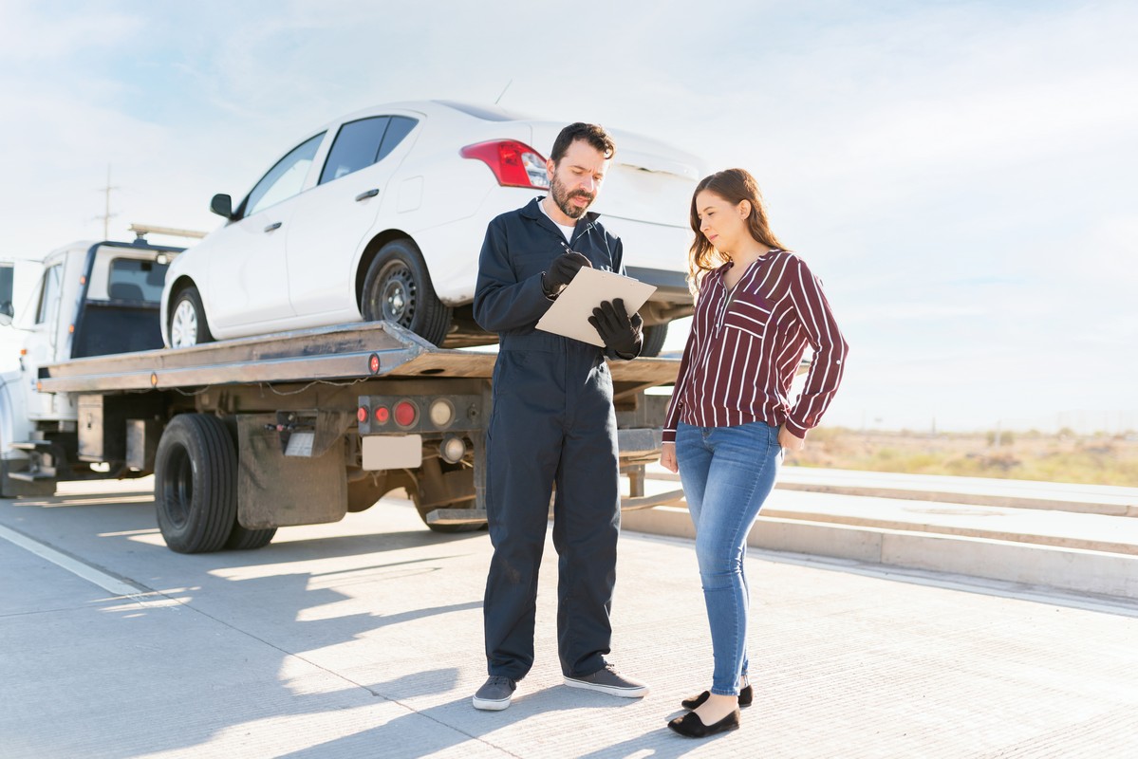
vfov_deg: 37.9
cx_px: 569
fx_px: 1107
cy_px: 380
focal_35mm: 35
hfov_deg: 54.4
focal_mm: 35
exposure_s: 1/800
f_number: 1.8
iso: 100
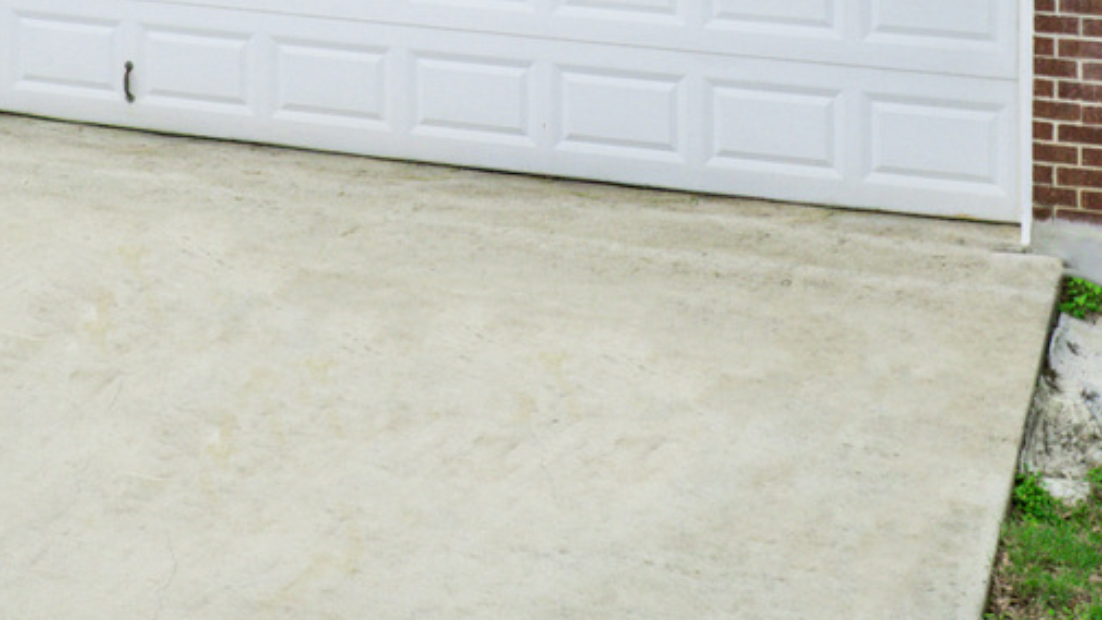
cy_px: -537
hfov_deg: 28.1
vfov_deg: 14.2
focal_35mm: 74
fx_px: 2162
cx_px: 265
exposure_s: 1/500
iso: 100
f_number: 2.8
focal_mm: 8.38
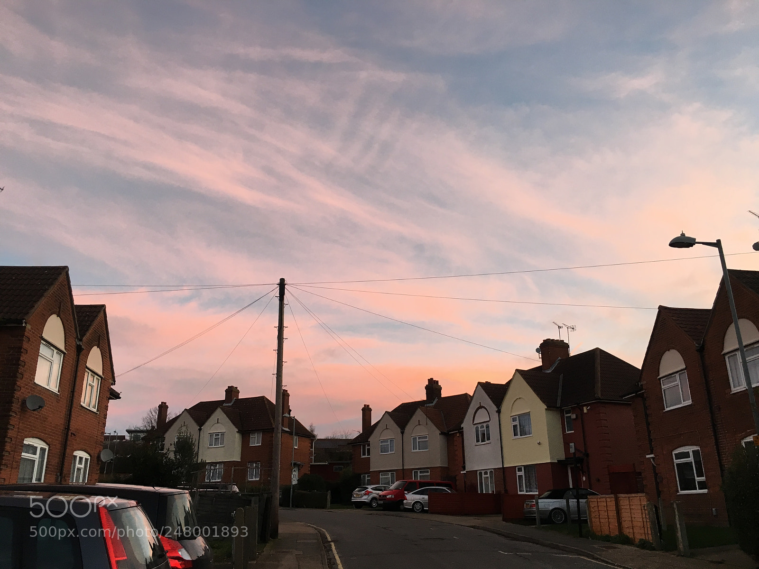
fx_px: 636
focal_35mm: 29
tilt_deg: +19.6
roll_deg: +0.7
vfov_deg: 48.2
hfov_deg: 61.7
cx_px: 380
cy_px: 284
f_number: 2.2
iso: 40
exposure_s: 1/33
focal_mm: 4.15
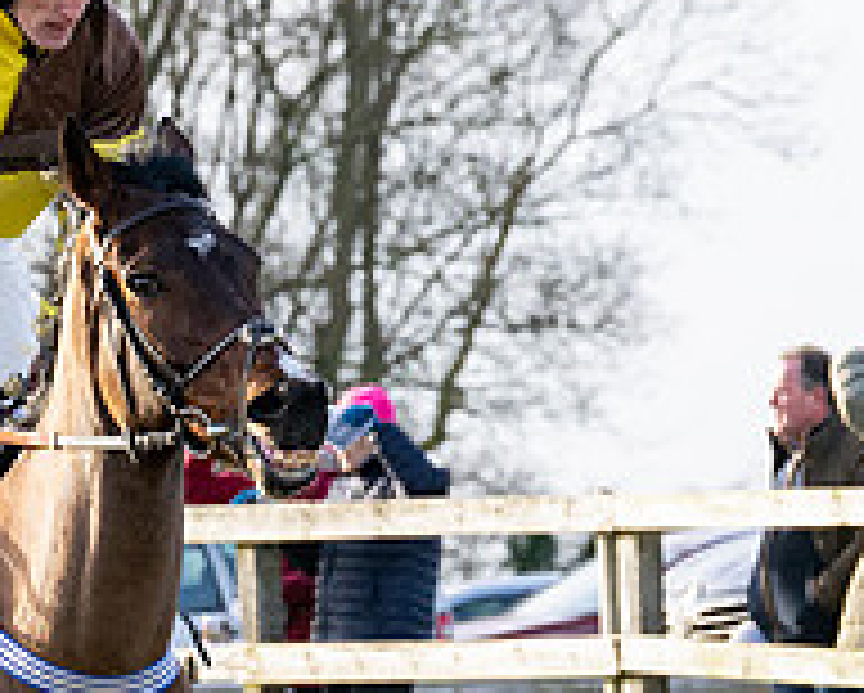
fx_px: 14565
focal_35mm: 569
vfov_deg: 2.7
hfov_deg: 3.4
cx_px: 407
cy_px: 420
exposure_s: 1/1000
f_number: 5
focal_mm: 110
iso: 400
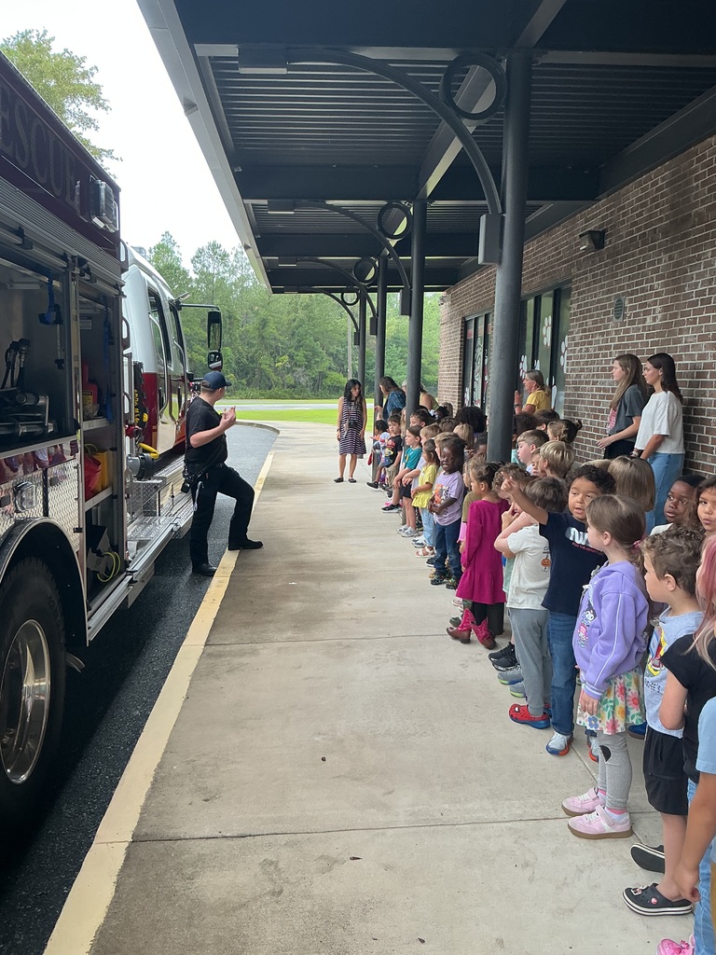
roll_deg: -1.4
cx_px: 358
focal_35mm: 29
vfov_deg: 61.7
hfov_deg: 48.2
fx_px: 800
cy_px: 478
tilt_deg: -6.5
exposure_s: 1/120
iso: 50
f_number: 1.8
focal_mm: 3
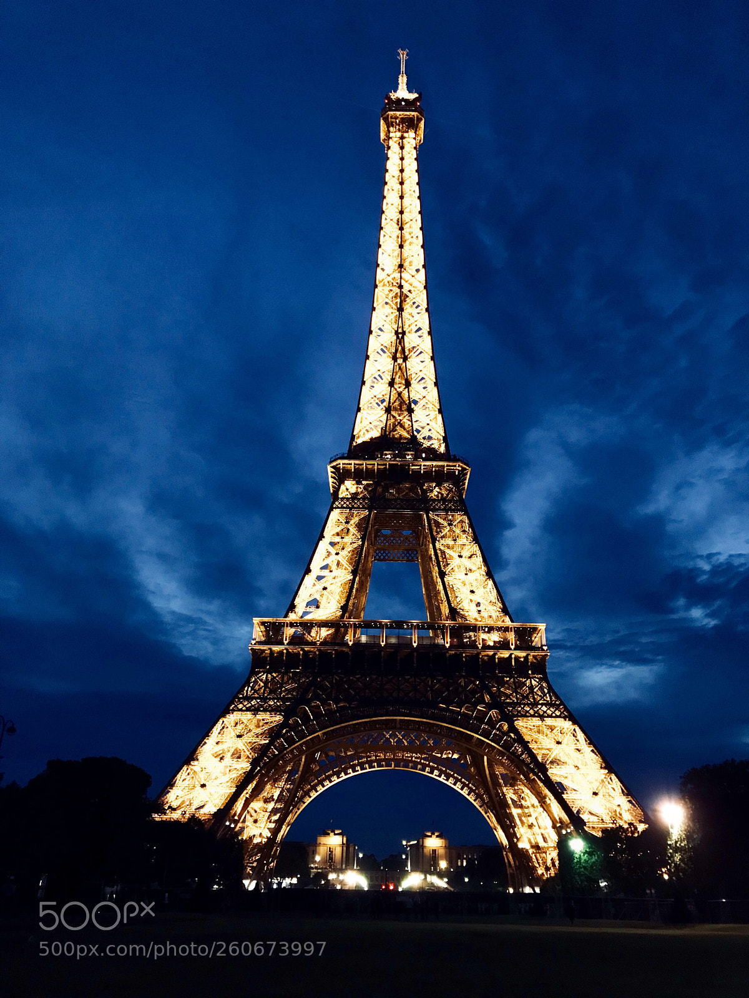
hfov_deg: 49.7
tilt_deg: +26.6
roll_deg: -2.4
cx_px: 374
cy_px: 499
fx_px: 808
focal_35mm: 28
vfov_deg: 63.4
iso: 80
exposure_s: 1/6
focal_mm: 3.99
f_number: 1.8
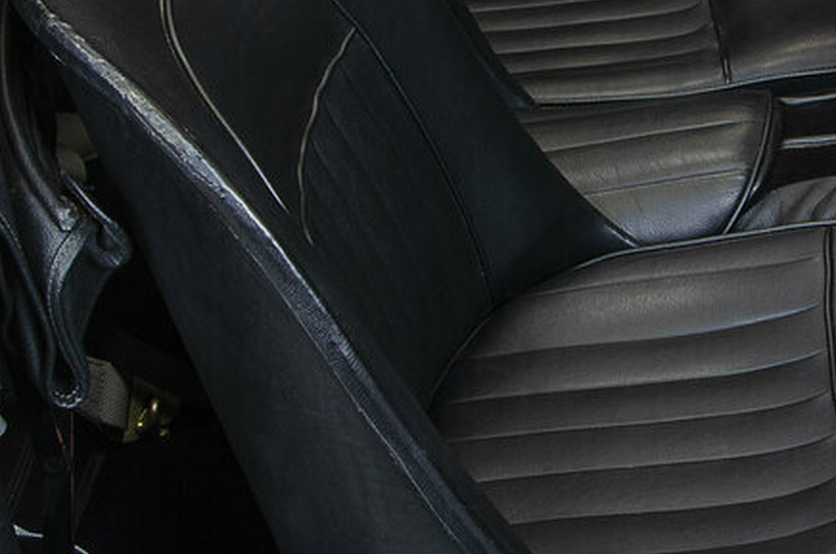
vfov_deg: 13.7
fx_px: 2295
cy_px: 106
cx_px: 665
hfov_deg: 20.4
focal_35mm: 99
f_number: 13
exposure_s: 1/2.5
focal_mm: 24
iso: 200
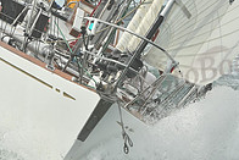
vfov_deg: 4.9
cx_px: 60
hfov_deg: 7.3
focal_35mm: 281
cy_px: 25
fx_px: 1867
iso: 320
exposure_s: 1/1250
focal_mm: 95
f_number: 11
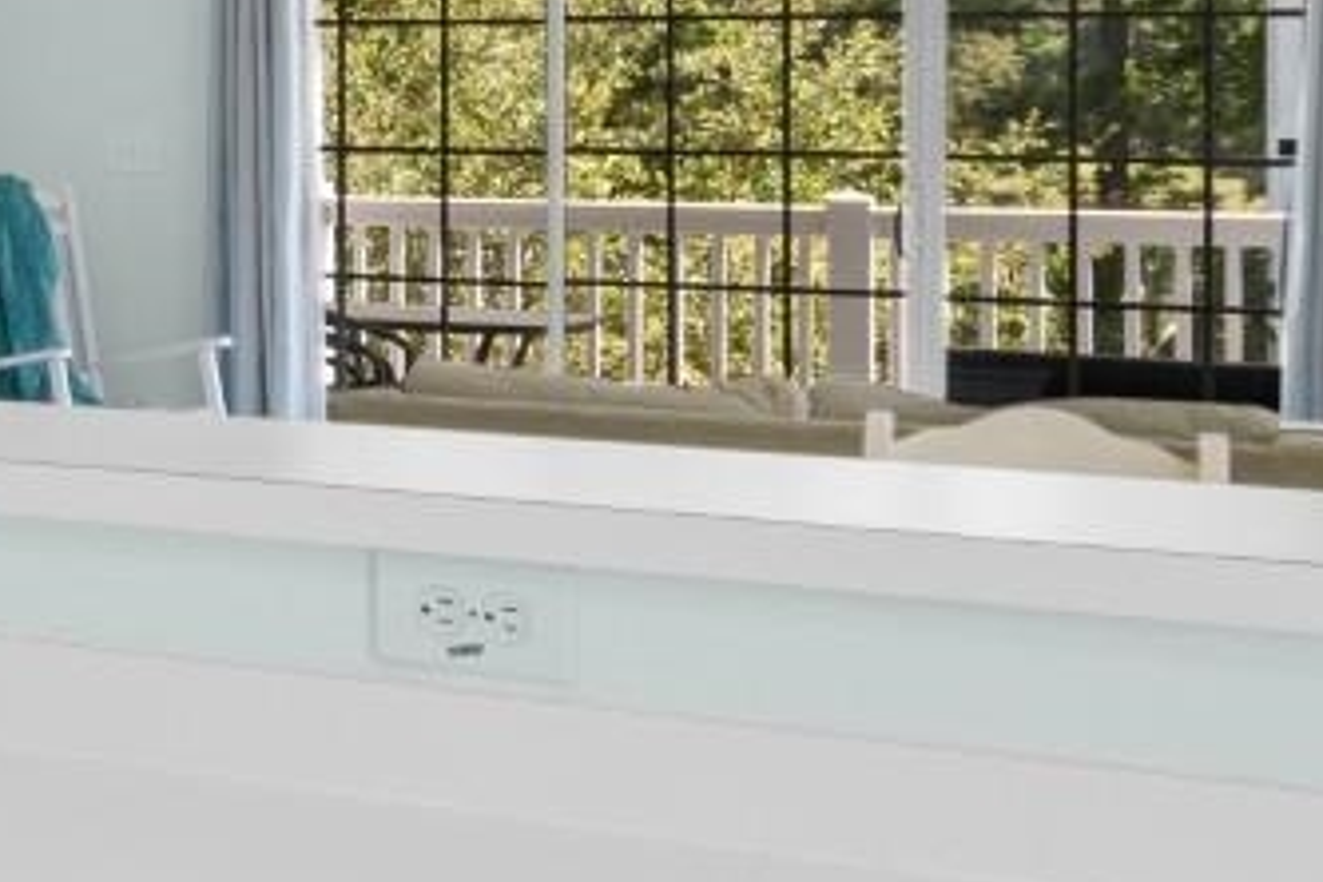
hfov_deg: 21.5
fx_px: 2683
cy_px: 28
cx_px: -842
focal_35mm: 73
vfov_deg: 18.3
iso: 100
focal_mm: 10
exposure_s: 1/4
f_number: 4.5
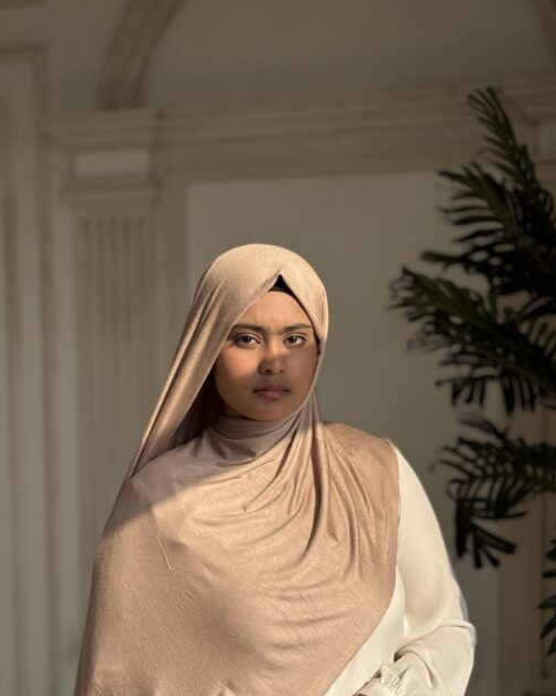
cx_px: 287
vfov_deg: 31.3
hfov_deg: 25.4
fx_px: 1234
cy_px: 430
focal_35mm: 60
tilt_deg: -5.6
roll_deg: +0.2
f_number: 1.78
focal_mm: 6.76
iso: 64
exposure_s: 1/3257
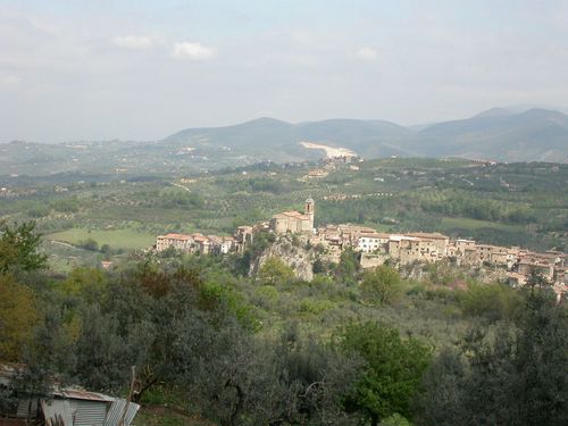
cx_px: 284
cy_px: 213
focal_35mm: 60
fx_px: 985
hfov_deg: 32.2
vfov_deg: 24.4
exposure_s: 1/362
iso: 100
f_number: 6.3
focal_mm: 12.6
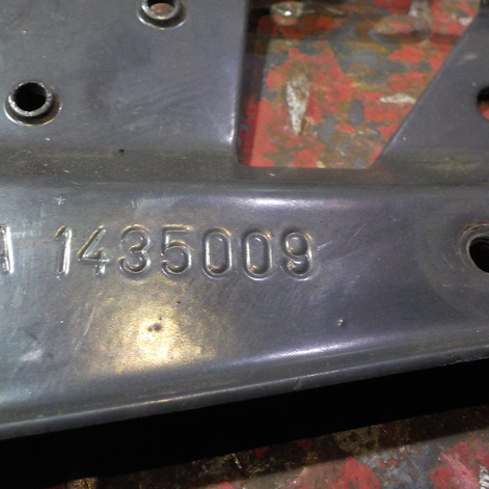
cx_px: 184
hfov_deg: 45.7
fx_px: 575
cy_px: 244
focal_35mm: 36
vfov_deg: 46.0
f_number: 3.3
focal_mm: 4.1
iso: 400
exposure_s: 1/20
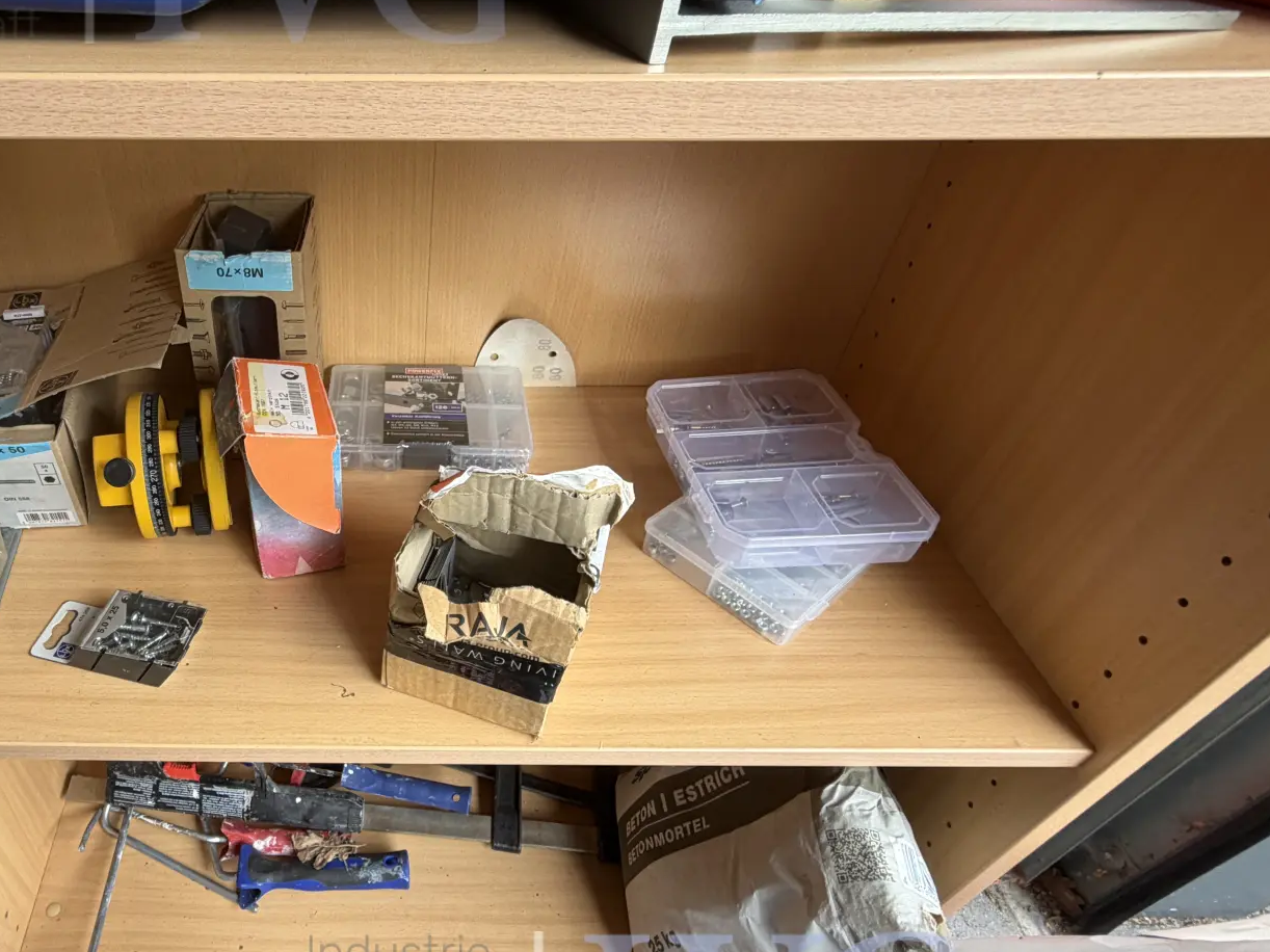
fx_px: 807
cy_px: 487
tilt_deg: -44.5
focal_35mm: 22
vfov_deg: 61.1
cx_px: 369
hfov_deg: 72.7
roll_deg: +1.4
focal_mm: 2.22
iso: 50
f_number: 2.2
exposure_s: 1/121
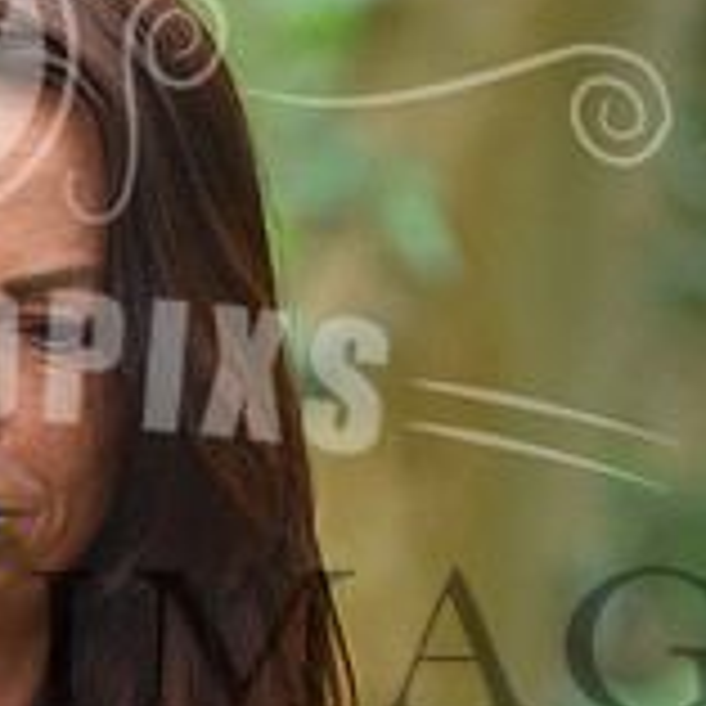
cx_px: -103
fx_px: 13037
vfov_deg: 3.1
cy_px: 594
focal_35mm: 565
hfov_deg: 3.1
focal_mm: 180
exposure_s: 1/400
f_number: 3.2
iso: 1600
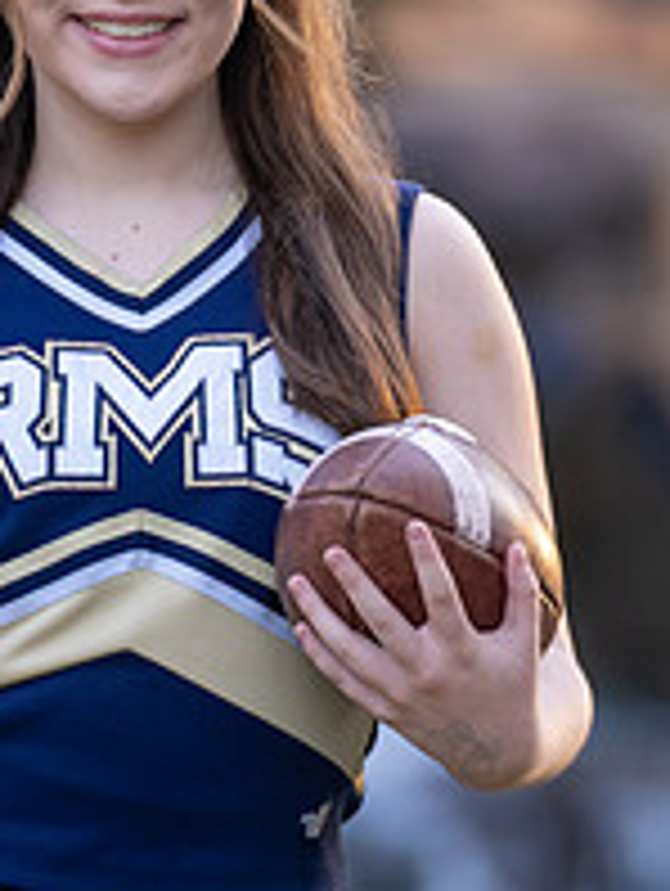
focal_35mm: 503
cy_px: 220
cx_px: 149
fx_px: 12953
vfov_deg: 3.9
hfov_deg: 3.0
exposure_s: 1/320
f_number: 2.8
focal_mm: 171
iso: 500
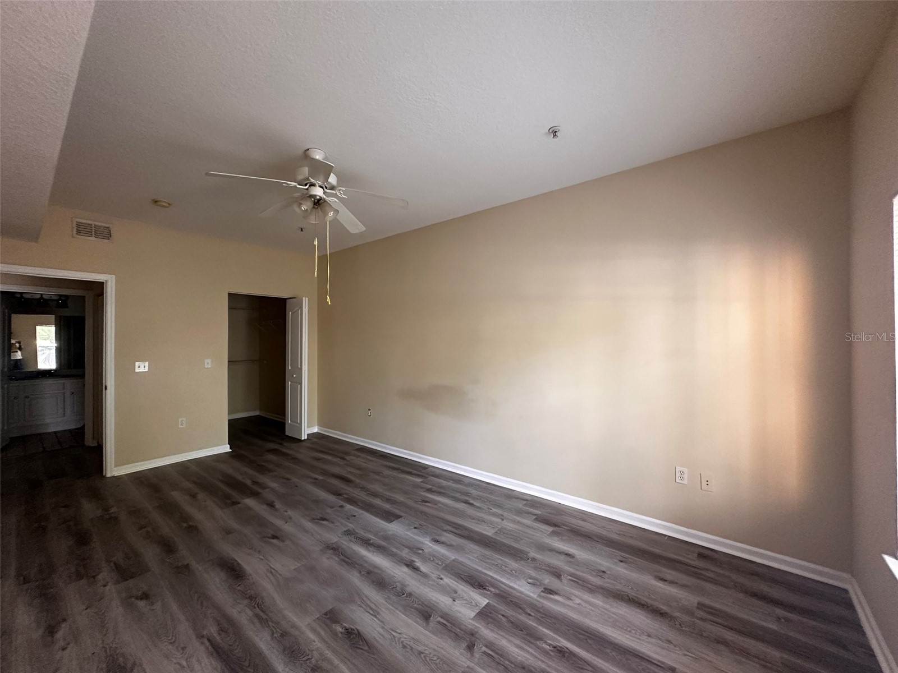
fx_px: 363
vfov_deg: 85.7
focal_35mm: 14
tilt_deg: +0.2
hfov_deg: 102.1
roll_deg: +0.6
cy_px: 336
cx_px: 449
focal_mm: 2.22
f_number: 2.2
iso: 400
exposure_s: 1/65
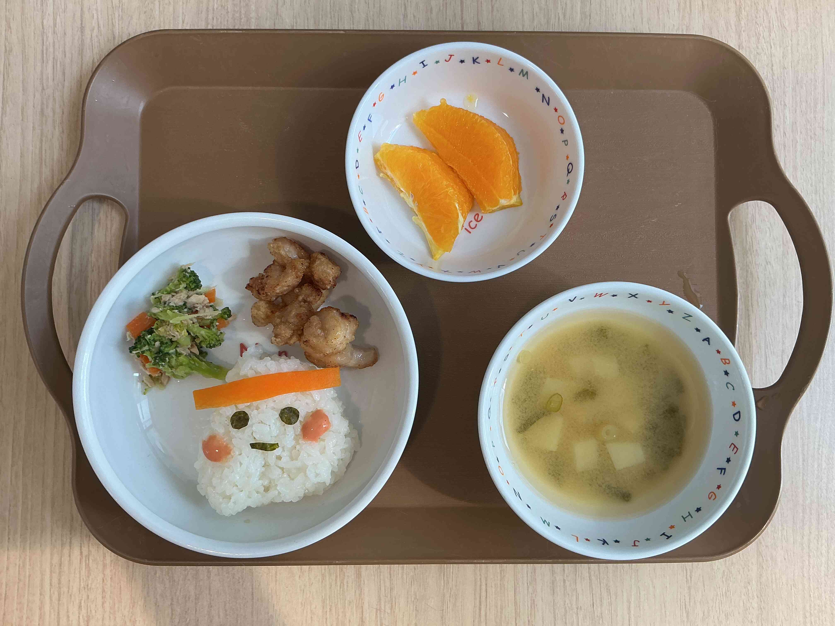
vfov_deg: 48.2
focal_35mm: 29
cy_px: 313
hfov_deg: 61.7
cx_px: 418
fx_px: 700
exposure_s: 1/120
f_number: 1.8
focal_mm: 3
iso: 32
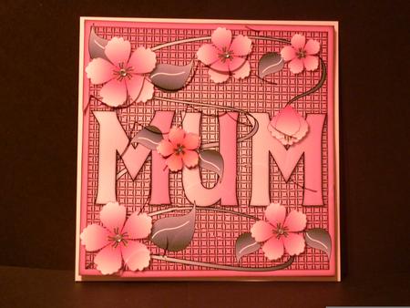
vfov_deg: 20.5
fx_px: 853
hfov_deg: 27.0
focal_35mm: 72
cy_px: 154
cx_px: 205
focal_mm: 11.9
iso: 400
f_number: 4.1
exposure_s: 1/8
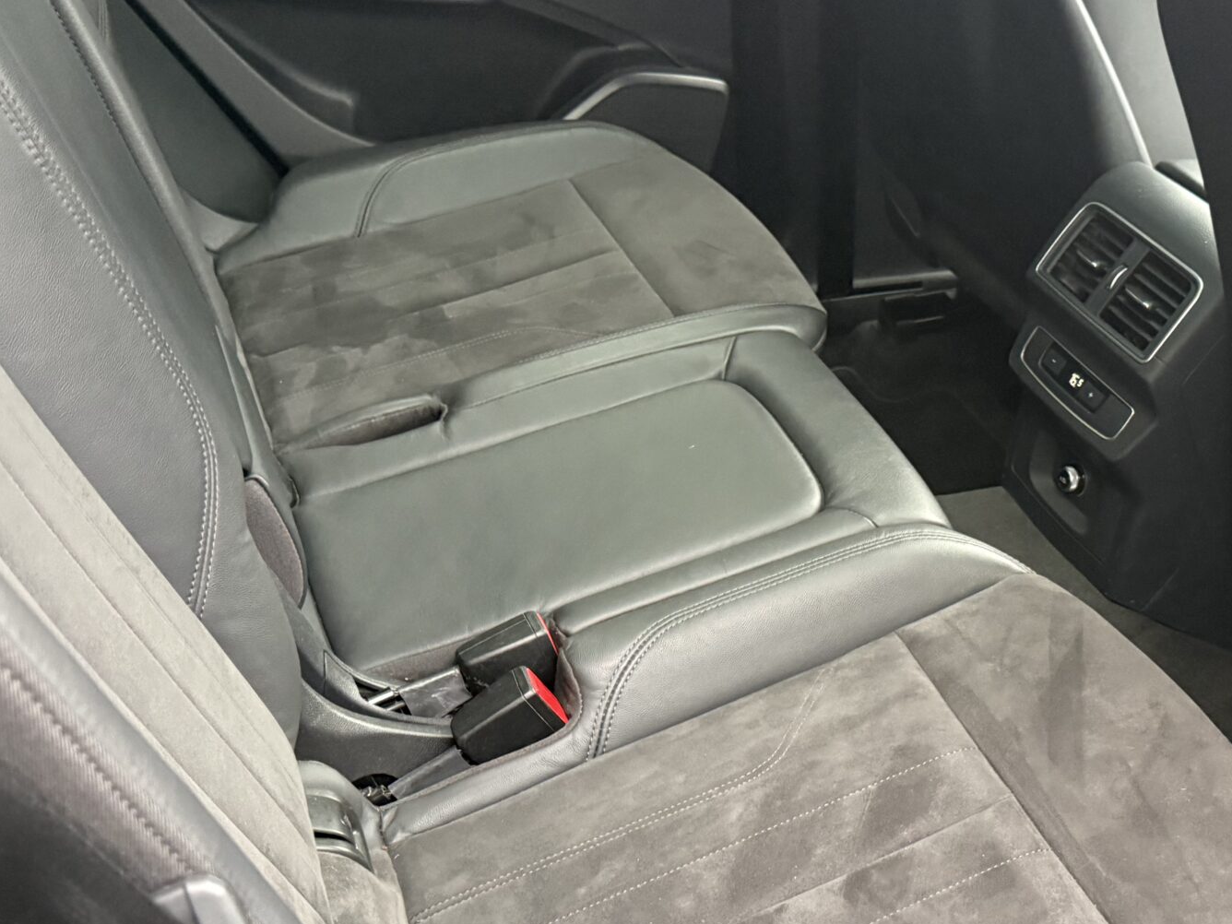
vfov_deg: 31.4
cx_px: 840
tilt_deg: -33.8
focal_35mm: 46
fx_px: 1637
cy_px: 575
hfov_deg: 40.6
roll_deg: -4.6
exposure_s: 1/60
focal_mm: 6.76
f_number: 1.78
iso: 640
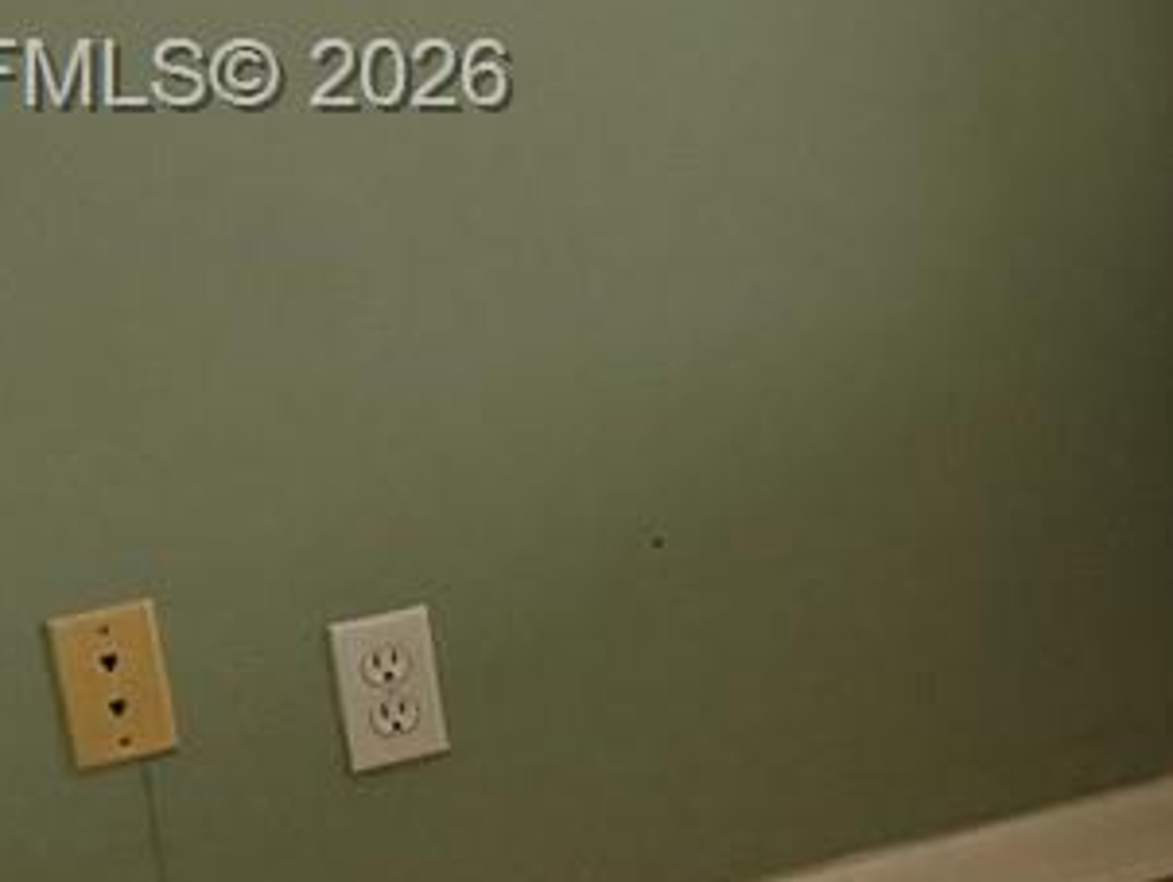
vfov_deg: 11.6
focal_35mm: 127
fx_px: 4307
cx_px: 2408
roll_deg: +3.5
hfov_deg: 13.2
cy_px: 82
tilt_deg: -9.5
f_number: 1.78
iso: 320
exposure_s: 1/60
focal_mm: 6.76
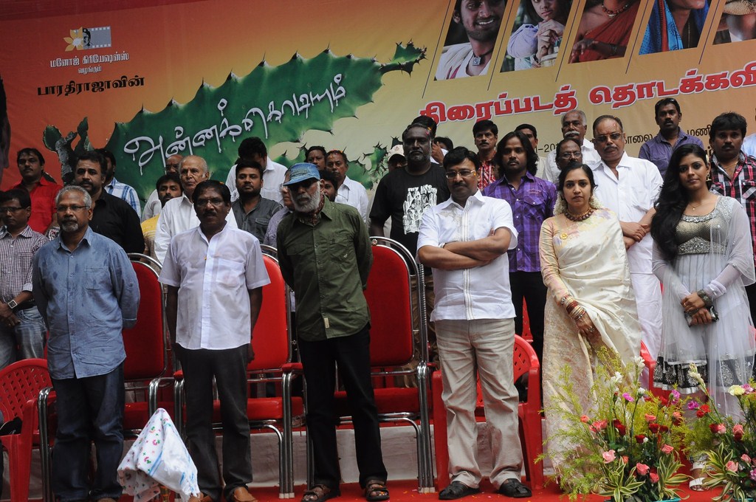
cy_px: 251
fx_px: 1195
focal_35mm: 57
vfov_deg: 23.7
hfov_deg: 35.1
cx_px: 378
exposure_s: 1/125
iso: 1250
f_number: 11
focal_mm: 38
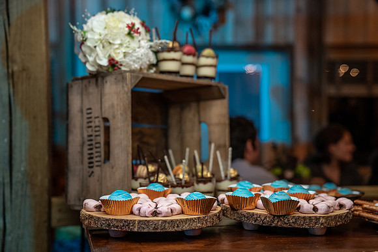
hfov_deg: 37.5
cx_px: 189
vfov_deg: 25.5
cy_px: 126
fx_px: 557
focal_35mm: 53
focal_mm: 53
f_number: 2.8
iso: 2500
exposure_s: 1/250
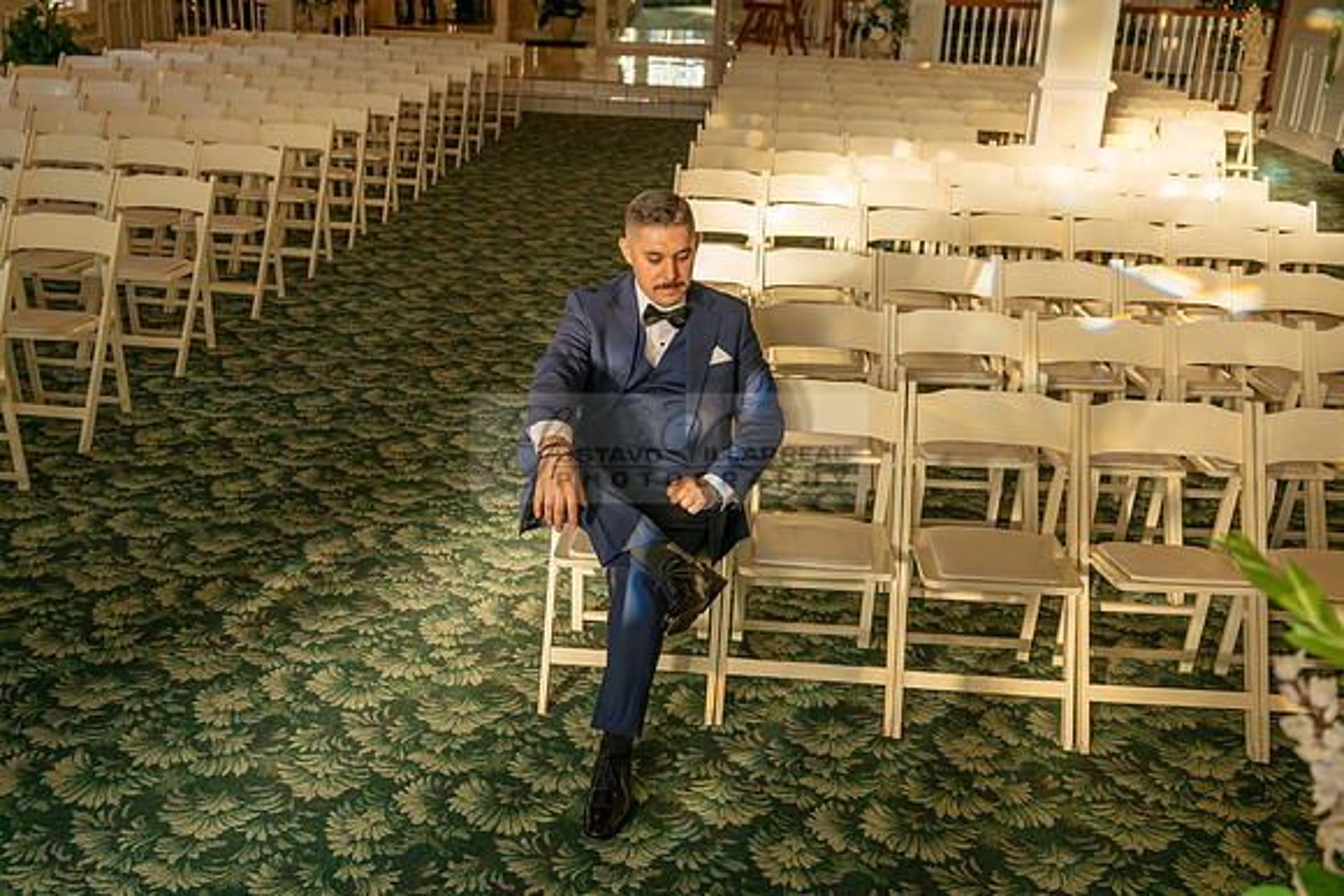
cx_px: 672
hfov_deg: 51.9
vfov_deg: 36.0
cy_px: 448
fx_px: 1382
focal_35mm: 37
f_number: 4.5
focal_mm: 37
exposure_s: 1/250
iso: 320
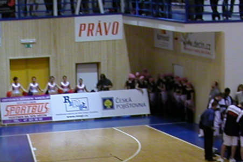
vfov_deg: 9.7
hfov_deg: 15.0
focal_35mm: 136
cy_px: 268
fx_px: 918
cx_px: 48
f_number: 2.7
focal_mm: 5.6
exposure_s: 1/30
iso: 100
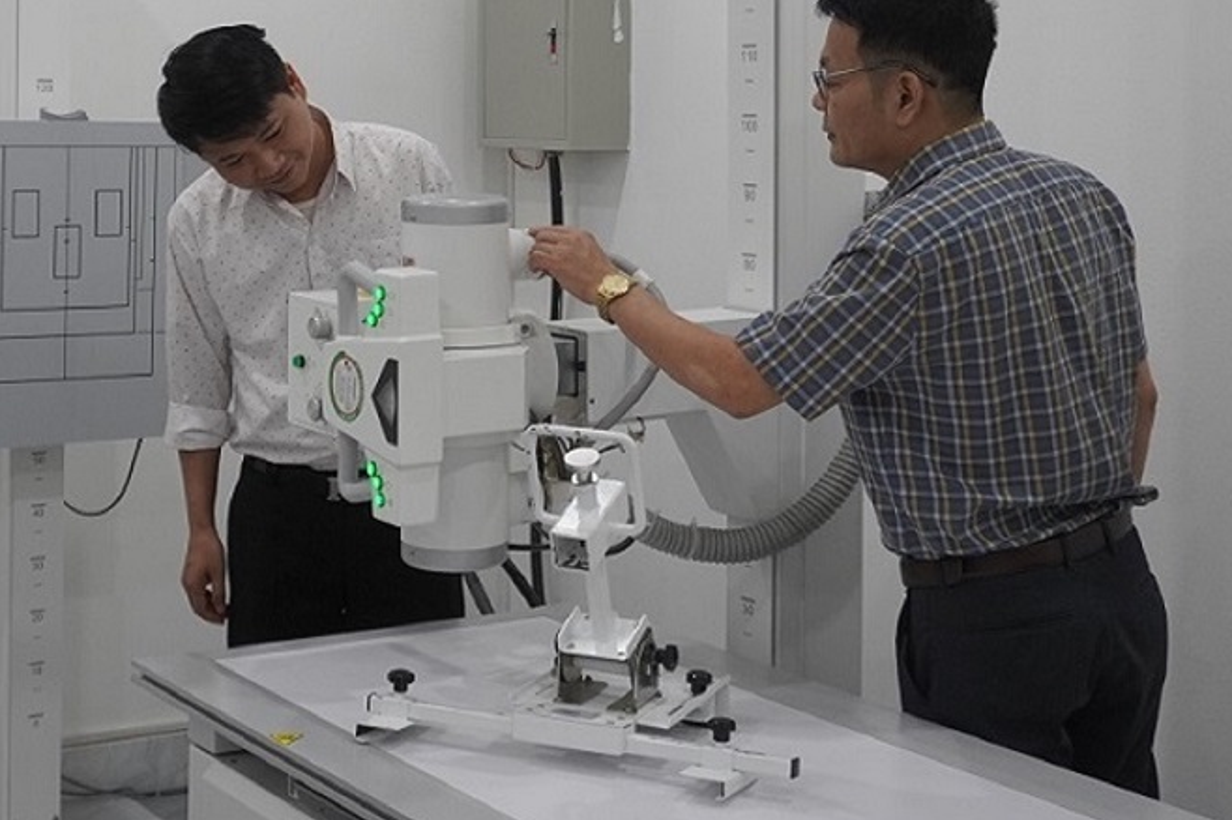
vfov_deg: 21.3
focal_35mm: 63
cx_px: 401
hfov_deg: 31.7
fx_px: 2152
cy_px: 161
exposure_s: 1/160
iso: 640
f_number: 4
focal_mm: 23
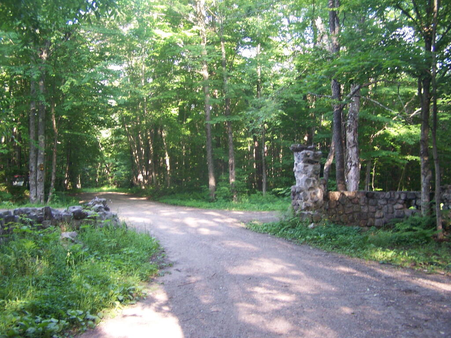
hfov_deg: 49.0
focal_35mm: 38
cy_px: 169
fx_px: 495
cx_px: 226
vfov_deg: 37.7
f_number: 2.8
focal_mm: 6.3
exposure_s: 1/30
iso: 140
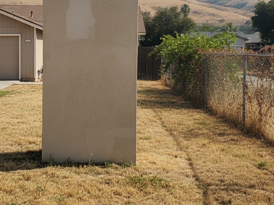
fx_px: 301
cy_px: 62
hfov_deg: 48.1
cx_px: 89
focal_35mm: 38
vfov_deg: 37.1
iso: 1460
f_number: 1.68
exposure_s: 1/717
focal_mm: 6.8
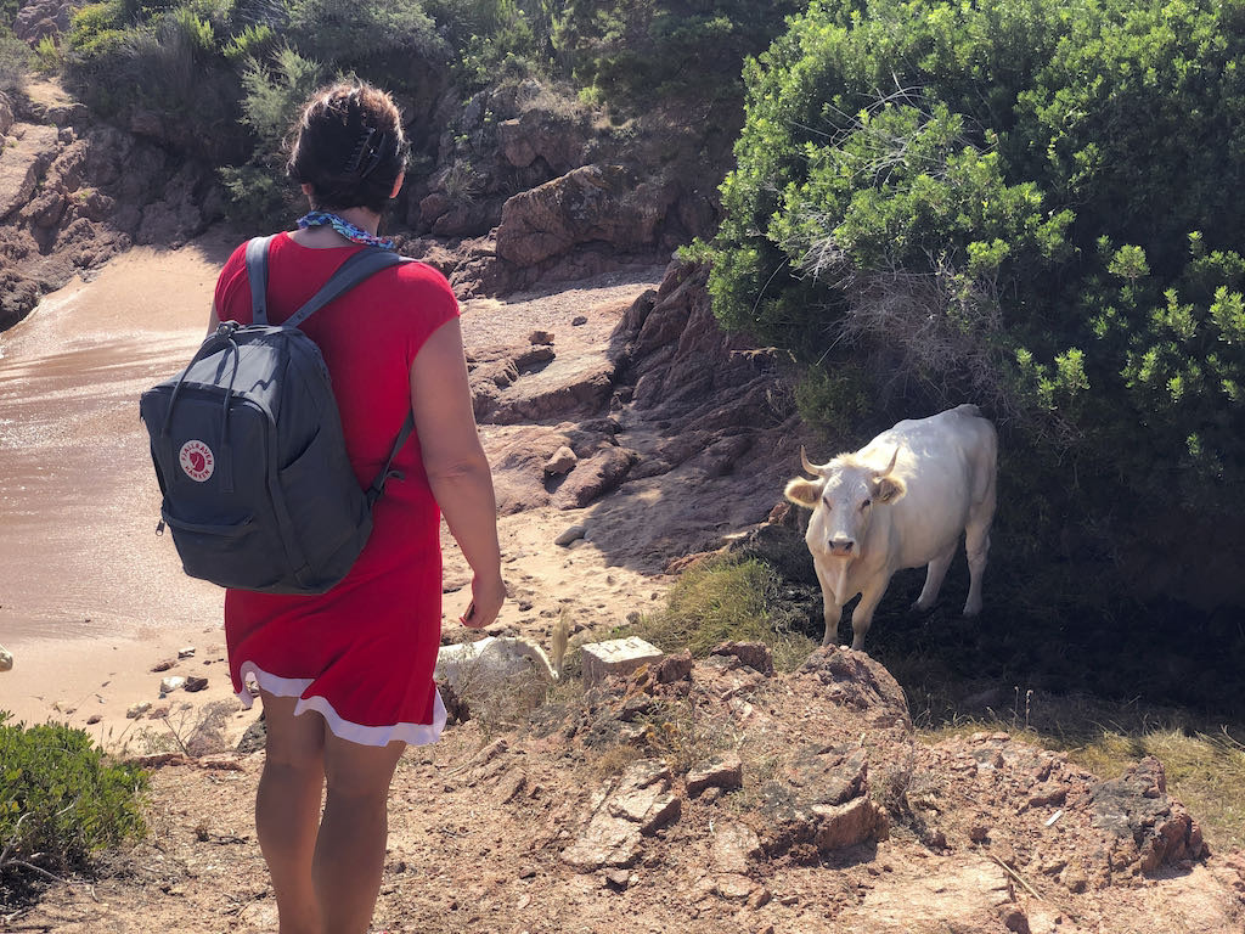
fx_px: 1870
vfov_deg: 28.0
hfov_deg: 36.8
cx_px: 622
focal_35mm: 52
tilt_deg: -19.0
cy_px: 467
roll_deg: -0.4
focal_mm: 6
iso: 16
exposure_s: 1/585
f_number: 2.4
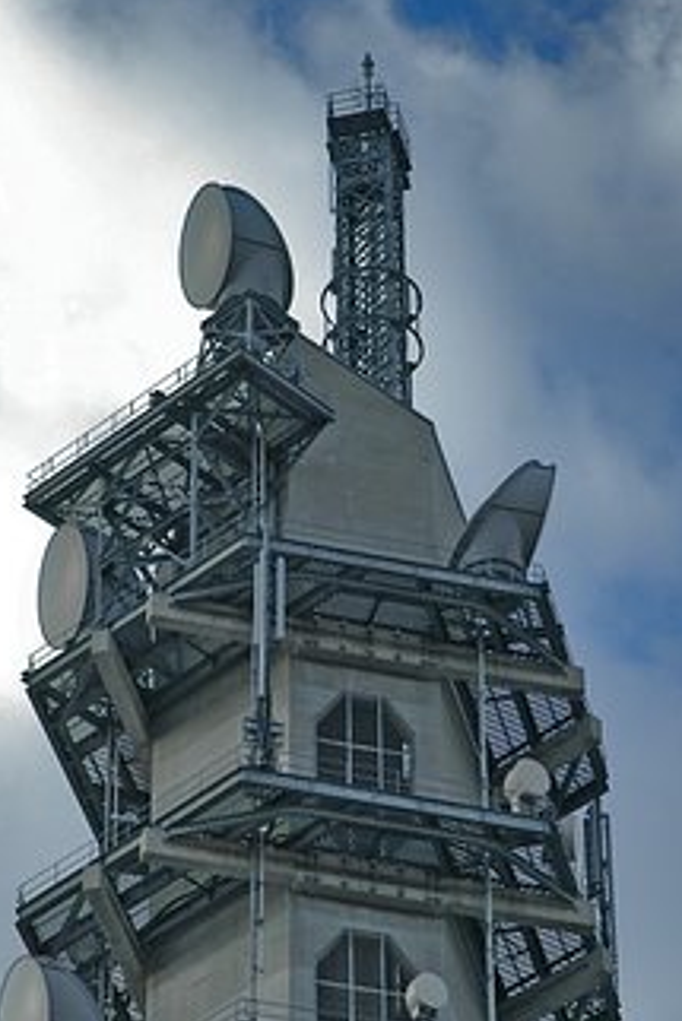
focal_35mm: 179
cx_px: 374
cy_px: 720
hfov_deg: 7.7
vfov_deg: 11.5
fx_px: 5075
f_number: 7.1
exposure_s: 1/400
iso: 200
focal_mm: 75
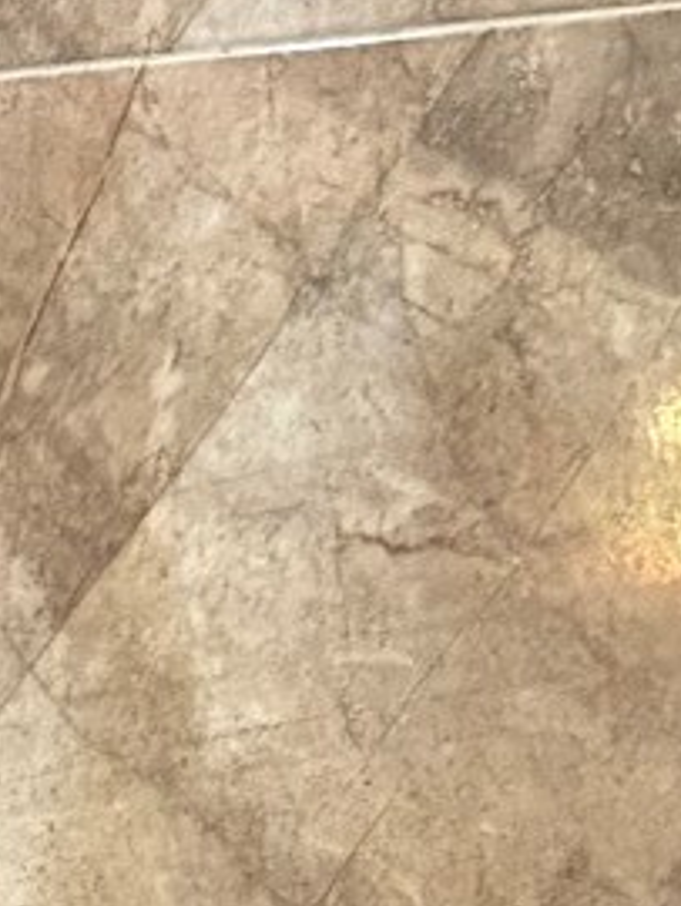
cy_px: 1138
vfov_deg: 9.9
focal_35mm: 197
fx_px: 5159
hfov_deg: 6.8
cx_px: -1399
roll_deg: +0.9
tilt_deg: +1.6
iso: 500
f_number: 1.6
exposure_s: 1/30
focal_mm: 5.96
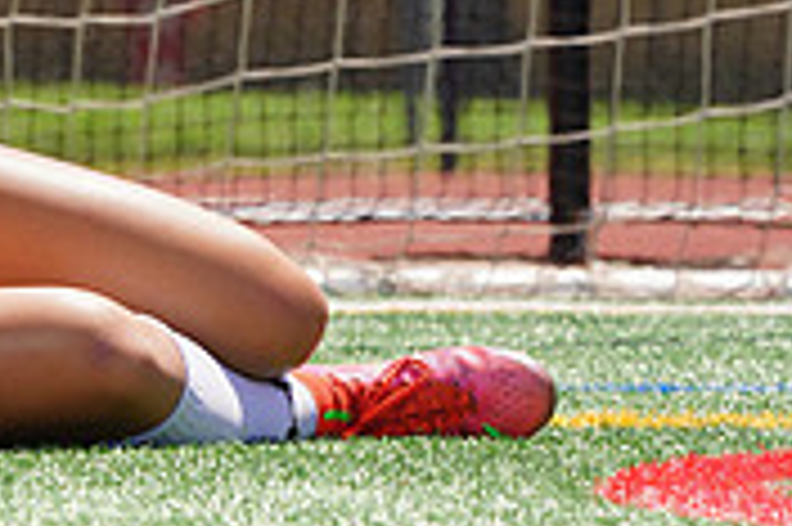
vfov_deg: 1.6
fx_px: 19210
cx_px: -369
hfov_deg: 2.4
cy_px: -157
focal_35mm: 874
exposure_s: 1/250
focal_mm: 265
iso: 200
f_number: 13
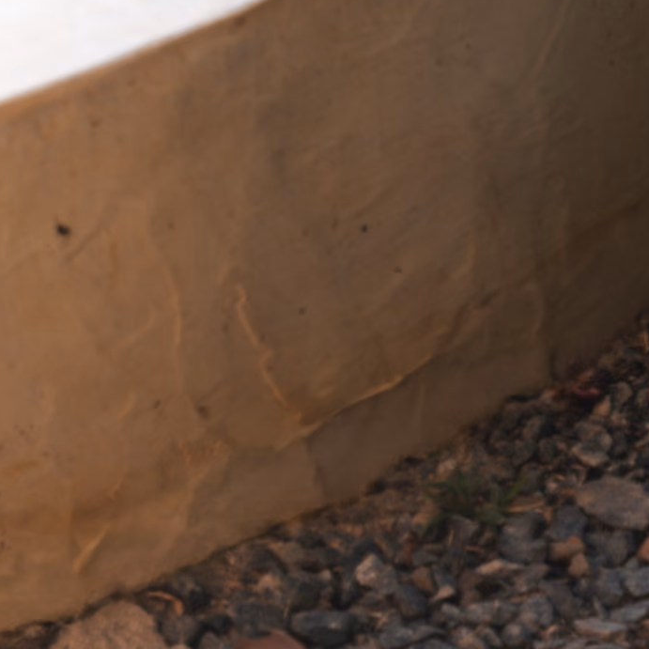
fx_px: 5006
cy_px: -403
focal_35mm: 236
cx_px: 528
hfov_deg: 7.4
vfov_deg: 7.3
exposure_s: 1/80
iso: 100
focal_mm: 75
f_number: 3.2
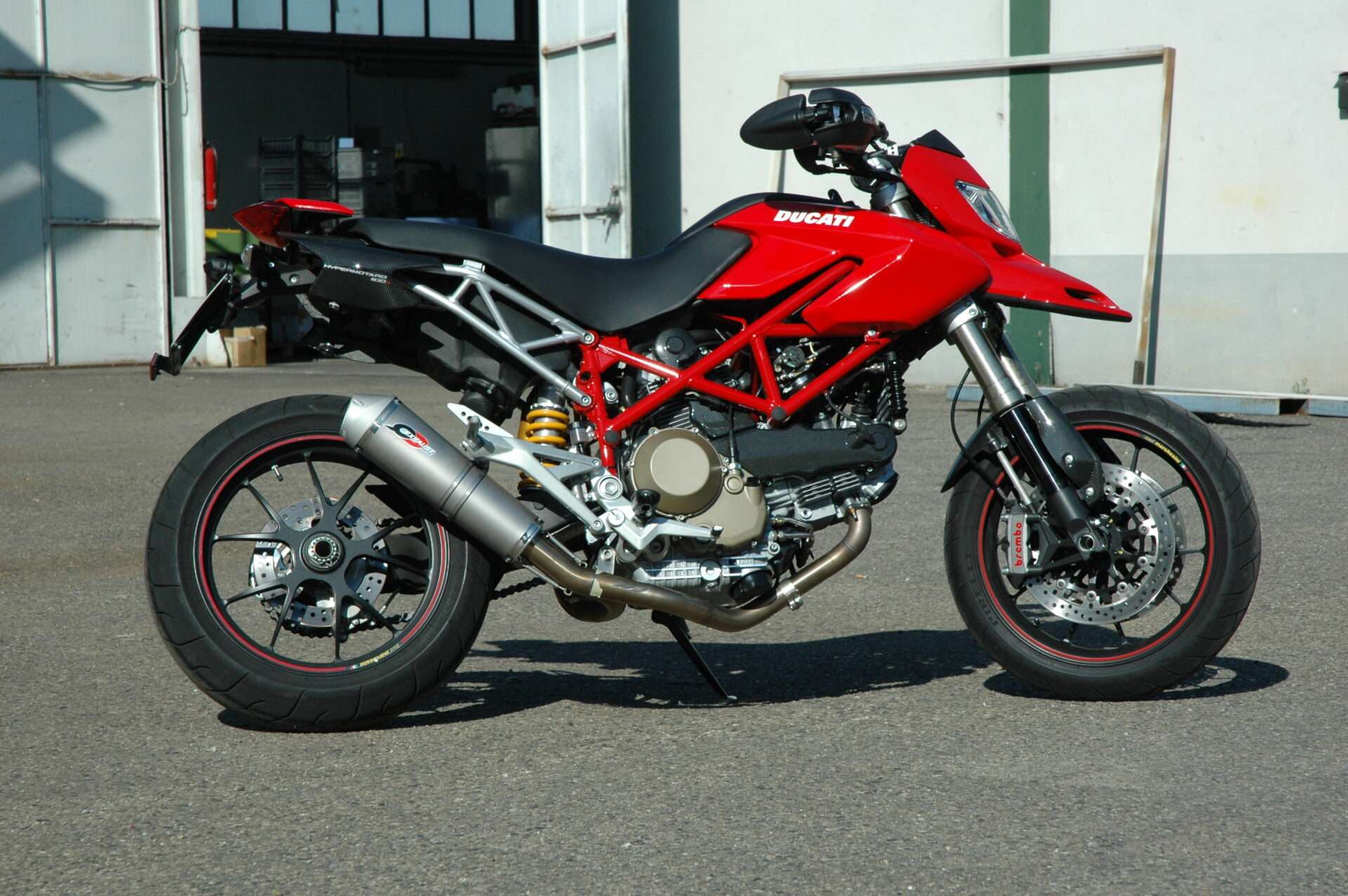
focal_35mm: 105
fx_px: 3929
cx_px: 674
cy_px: 448
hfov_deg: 19.5
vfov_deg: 13.0
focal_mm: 70
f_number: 11
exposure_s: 1/500
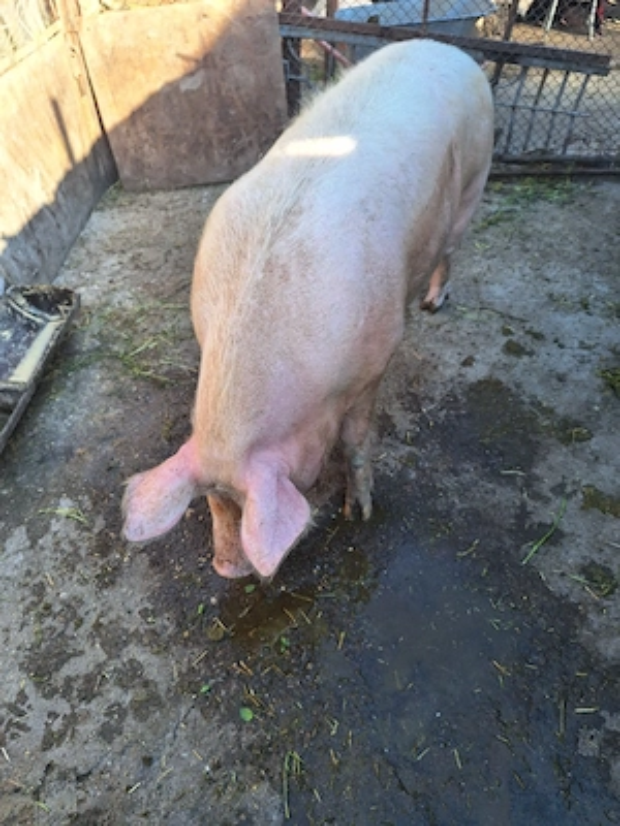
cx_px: 310
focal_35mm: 23
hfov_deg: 58.9
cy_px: 413
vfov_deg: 73.9
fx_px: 549
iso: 40
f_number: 1.8
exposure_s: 1/417
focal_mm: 5.54
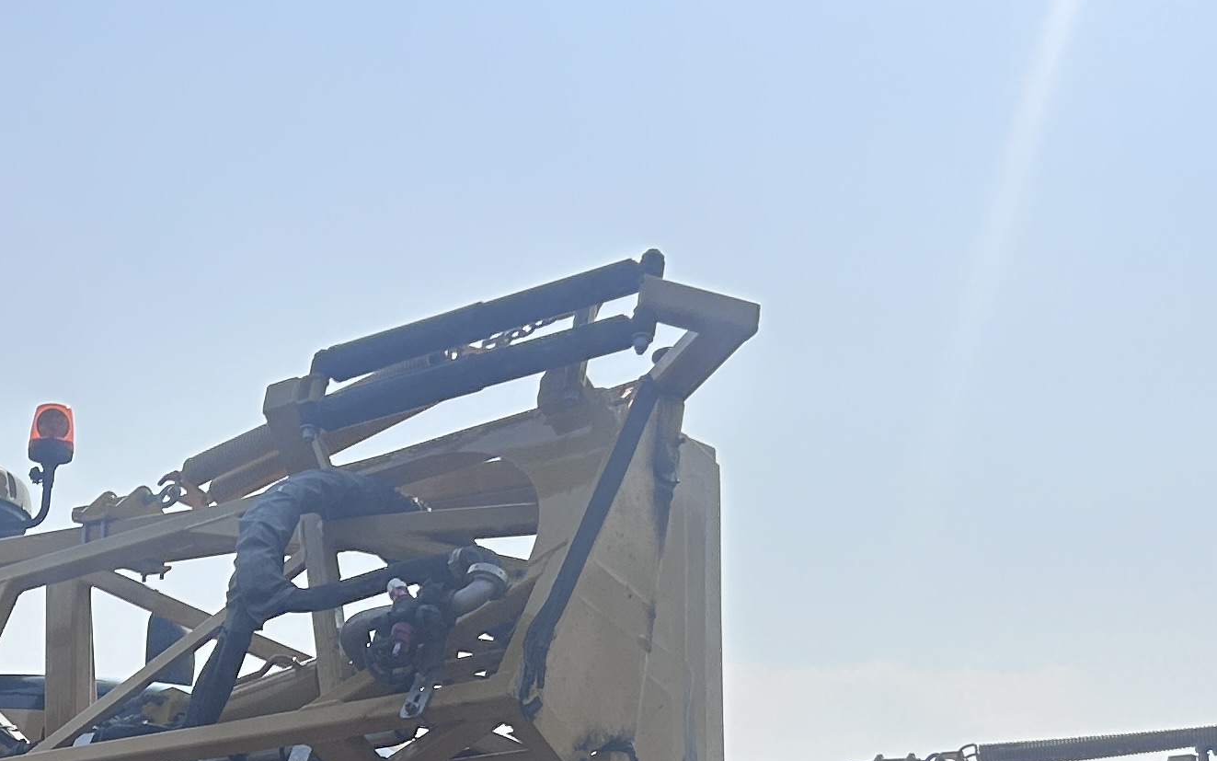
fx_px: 2786
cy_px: 1053
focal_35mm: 84
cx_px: -120
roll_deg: -0.3
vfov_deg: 14.7
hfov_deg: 23.2
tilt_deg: +1.3
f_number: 1.5
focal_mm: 5.7
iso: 50
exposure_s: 1/9434
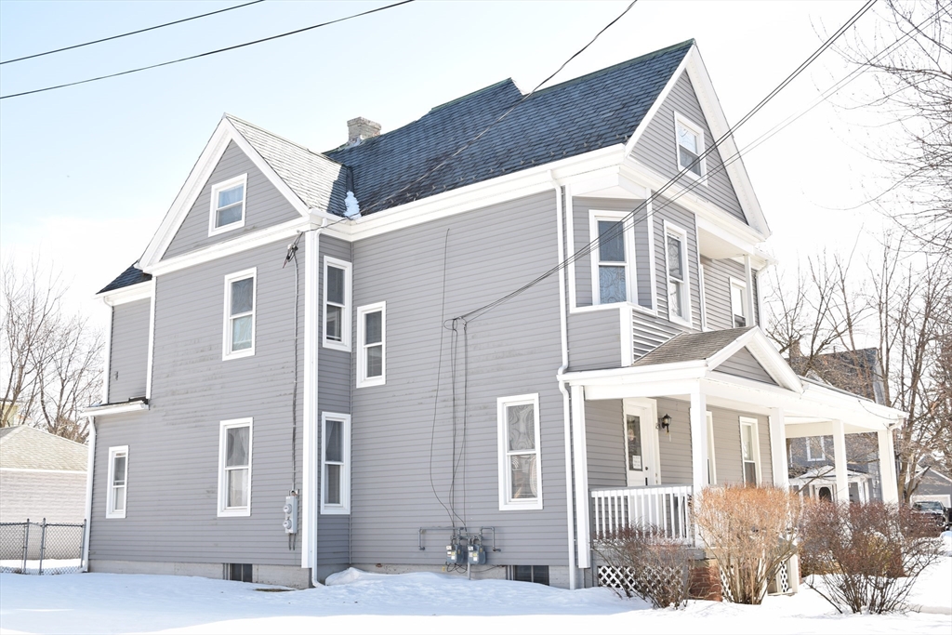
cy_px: 318
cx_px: 476
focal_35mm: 38
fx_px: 992
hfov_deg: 51.3
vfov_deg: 35.5
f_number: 8
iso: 100
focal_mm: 25
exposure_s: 1/125
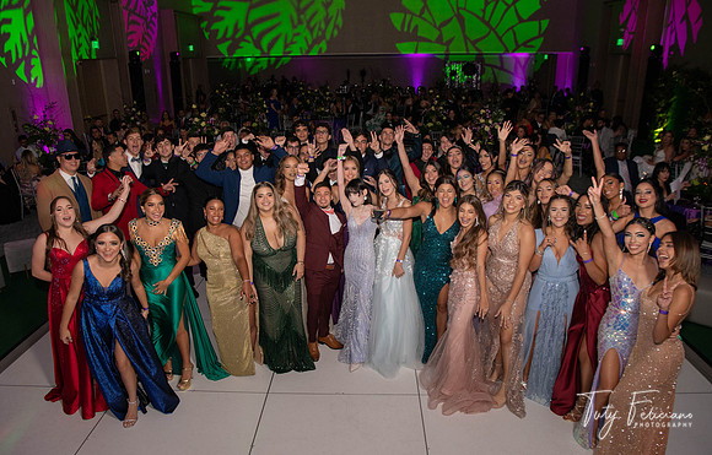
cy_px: 240
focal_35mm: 26
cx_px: 342
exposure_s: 1/125
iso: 1250
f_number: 6.3
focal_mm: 24
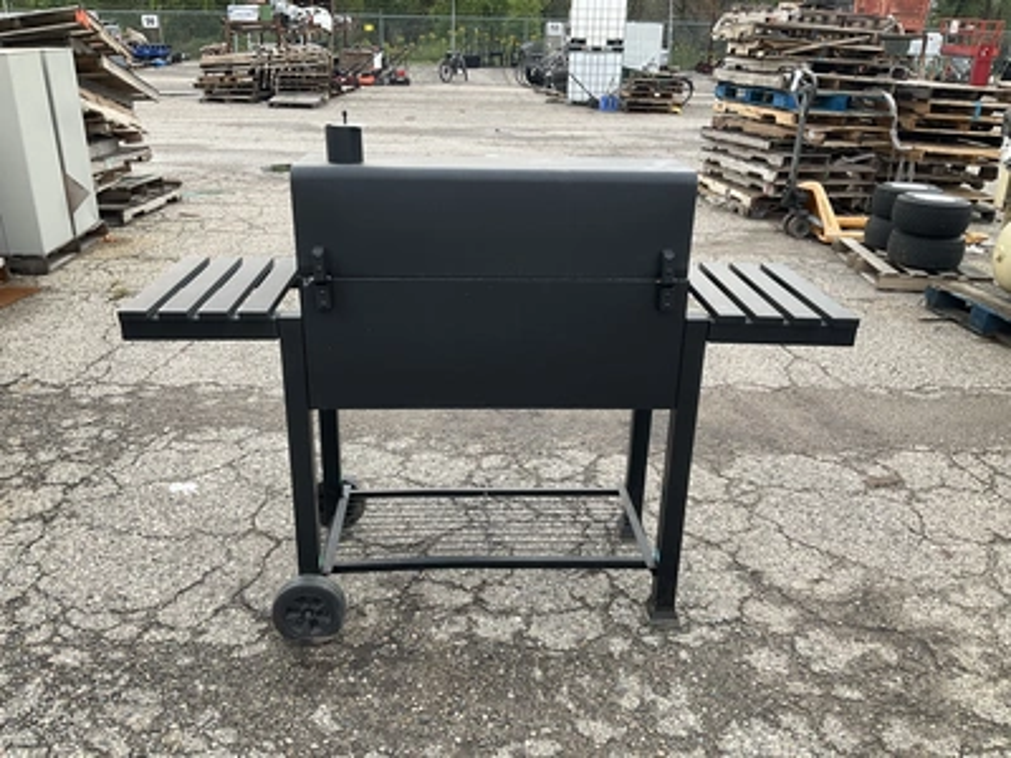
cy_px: 379
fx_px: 847
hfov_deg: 61.7
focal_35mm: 29
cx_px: 506
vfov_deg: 48.2
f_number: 1.8
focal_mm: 3
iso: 32
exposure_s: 1/122
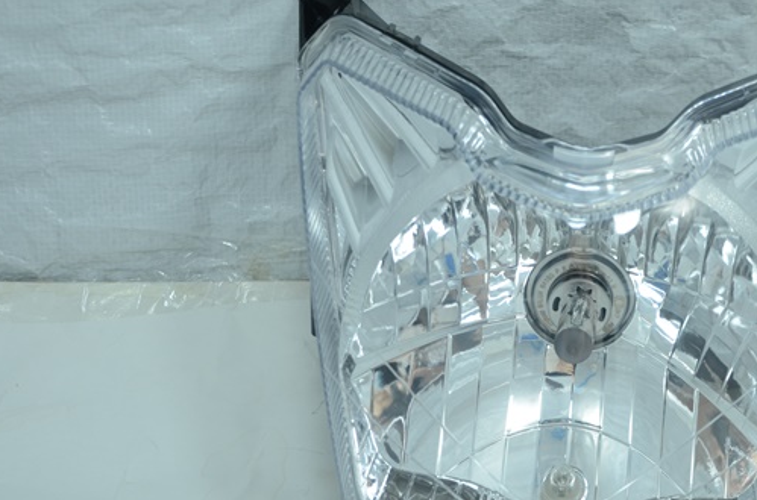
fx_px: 1615
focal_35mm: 77
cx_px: 563
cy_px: 298
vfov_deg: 17.6
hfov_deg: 26.1
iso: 125
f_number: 5.6
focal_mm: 32
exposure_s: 1/50
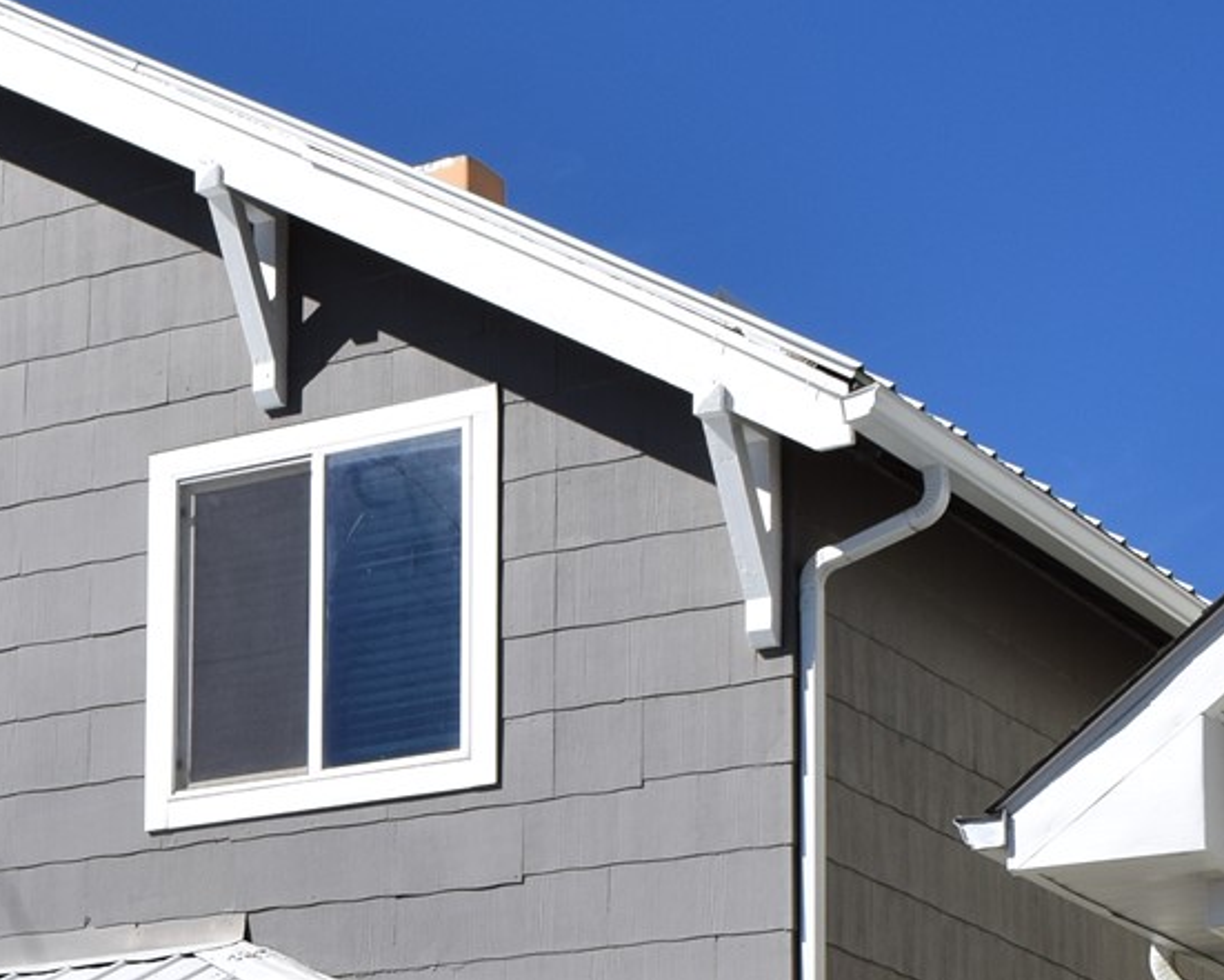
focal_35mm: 111
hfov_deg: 16.2
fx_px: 4022
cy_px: 1324
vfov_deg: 13.3
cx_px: -447
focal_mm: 20
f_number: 11
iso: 200
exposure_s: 1/500
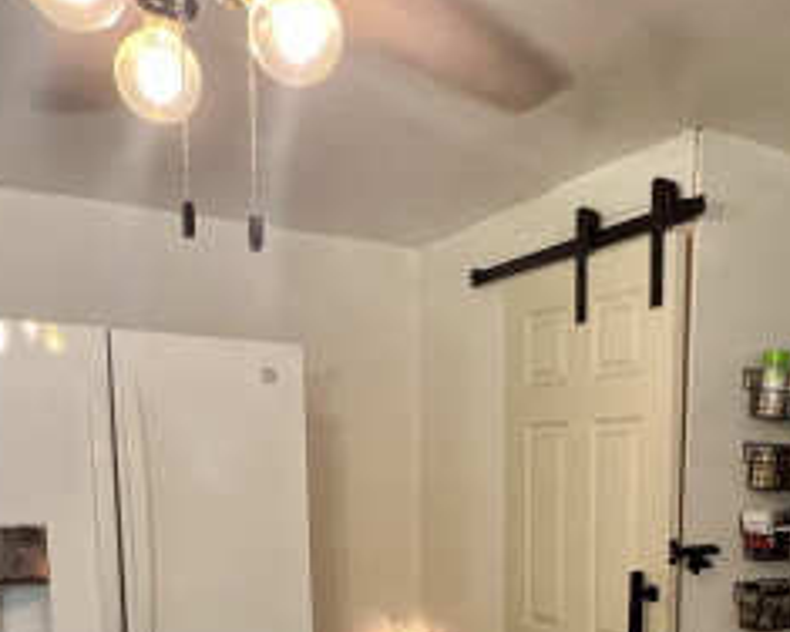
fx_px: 842
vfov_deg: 38.1
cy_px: 582
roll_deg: -0.8
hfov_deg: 49.9
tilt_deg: -8.1
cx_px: 479
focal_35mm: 36
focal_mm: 1.57
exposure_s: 1/60
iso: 250
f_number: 1.8
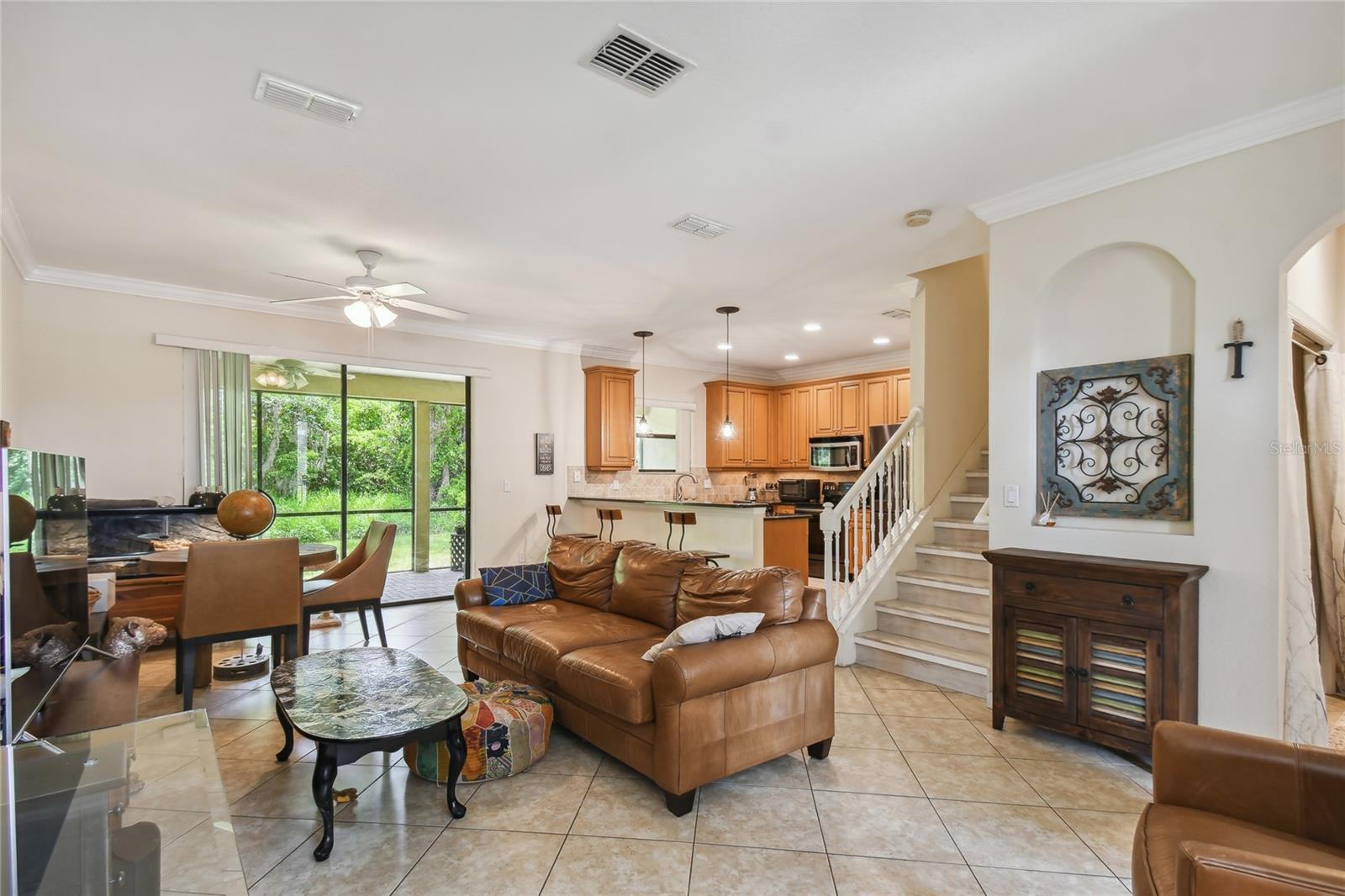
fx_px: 598
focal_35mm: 16
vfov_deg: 73.7
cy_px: 448
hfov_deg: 96.7
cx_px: 672
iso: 100
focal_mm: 11
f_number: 7.1
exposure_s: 1/4
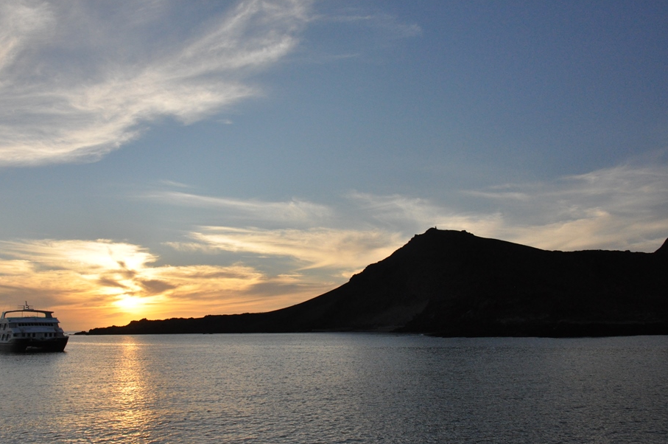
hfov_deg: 53.7
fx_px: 659
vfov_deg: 37.2
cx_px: 300
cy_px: 243
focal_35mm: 36
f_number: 9
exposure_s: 1/2500
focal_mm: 21
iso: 1600
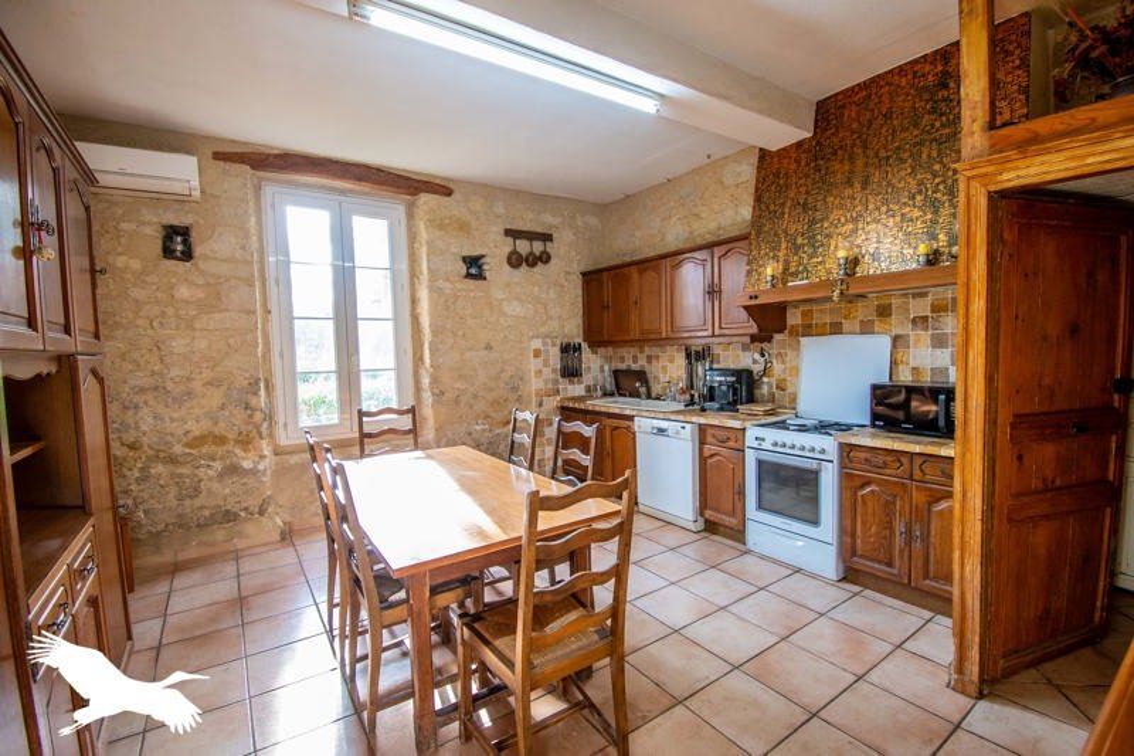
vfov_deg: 77.3
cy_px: 378
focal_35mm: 15
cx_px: 567
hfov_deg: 100.4
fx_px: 472
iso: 1000
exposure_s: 1/60
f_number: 4.5
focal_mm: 10
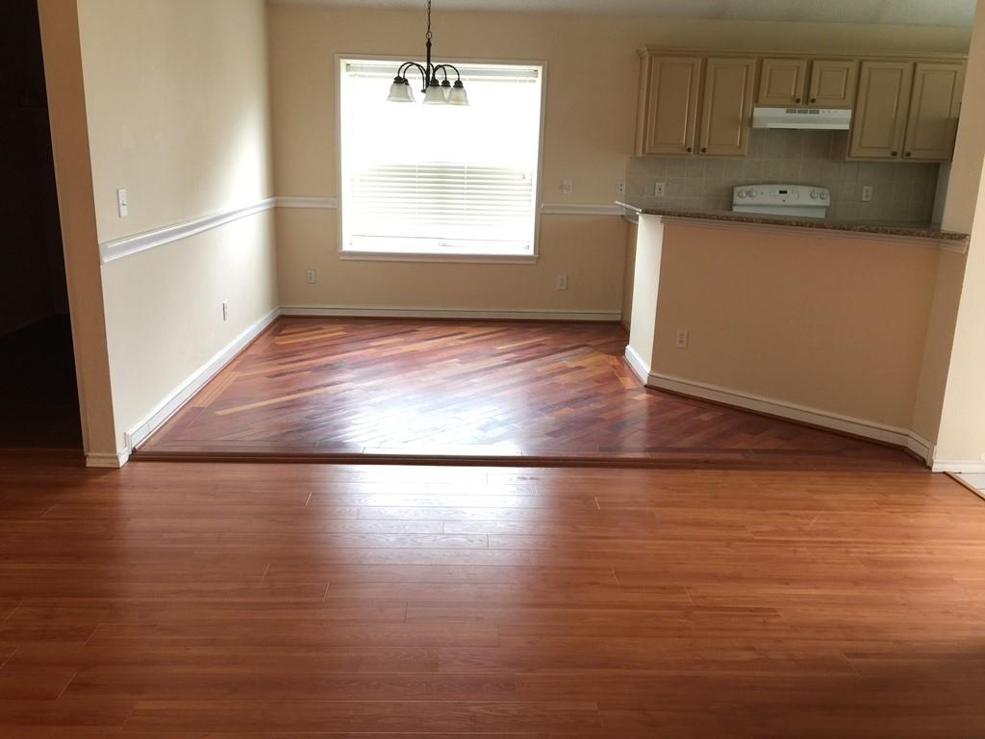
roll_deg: -2.1
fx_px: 825
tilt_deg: -13.8
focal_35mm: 29
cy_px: 370
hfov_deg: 61.7
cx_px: 492
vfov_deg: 48.2
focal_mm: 4.15
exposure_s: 1/15
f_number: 2.2
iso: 32
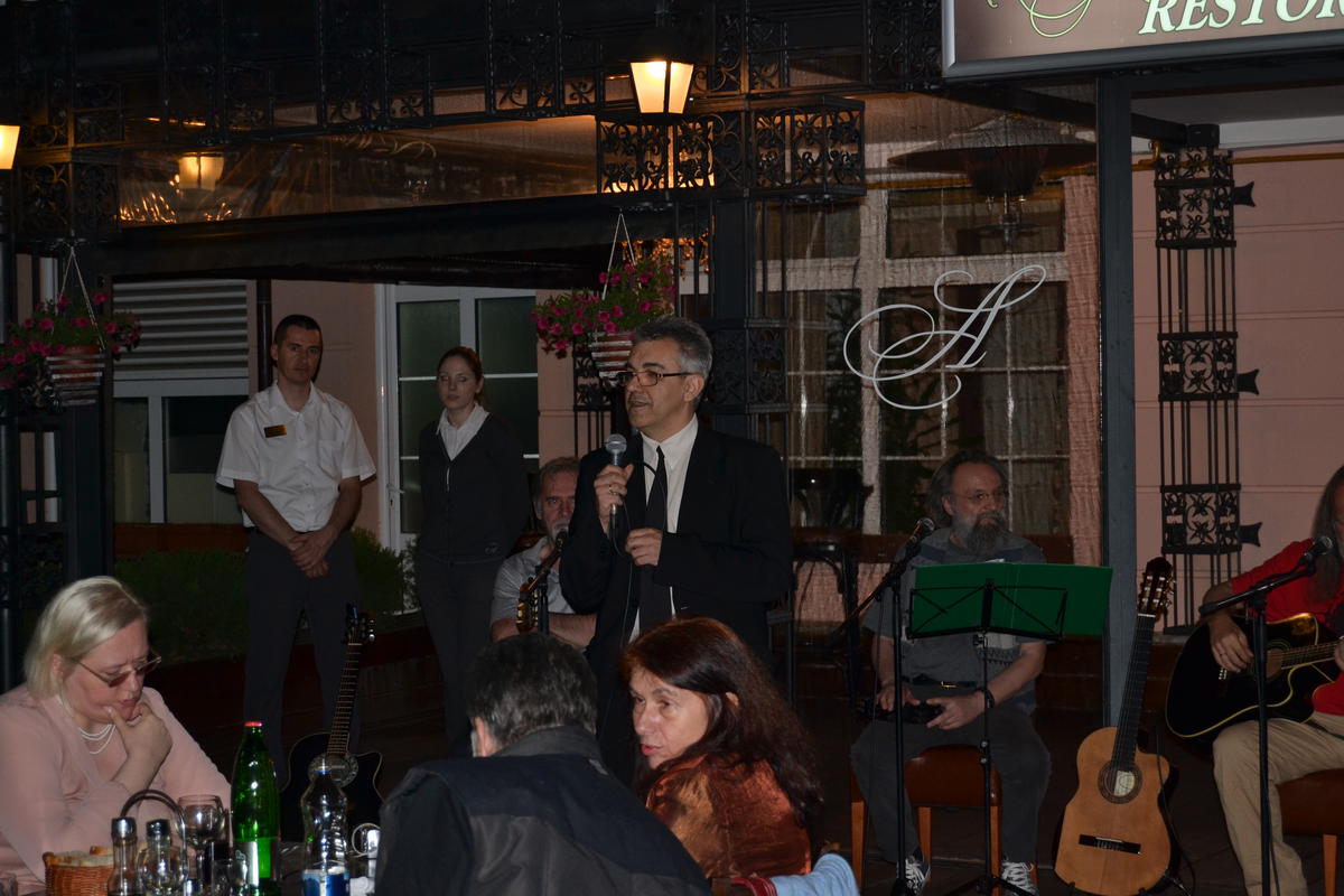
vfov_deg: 17.5
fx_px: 2912
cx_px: 672
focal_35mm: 78
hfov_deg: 26.0
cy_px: 448
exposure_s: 1/60
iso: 400
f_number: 5.6
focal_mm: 52
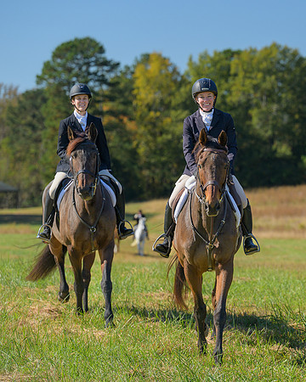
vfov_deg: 10.5
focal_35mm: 183
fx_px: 2072
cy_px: 191
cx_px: 245
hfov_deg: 8.4
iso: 200
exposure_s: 1/640
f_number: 4
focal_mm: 130
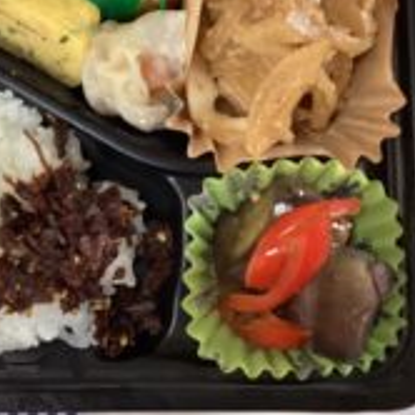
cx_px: 69
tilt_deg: -85.1
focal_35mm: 62
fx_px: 841
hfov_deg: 27.1
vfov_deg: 27.6
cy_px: 149
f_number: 2.4
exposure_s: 1/60
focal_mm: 3.3
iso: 320
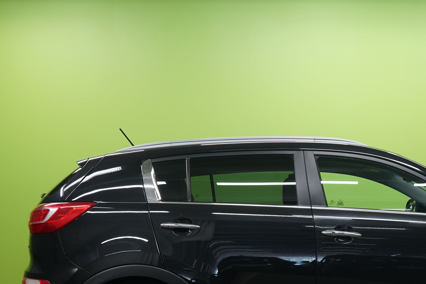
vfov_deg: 18.9
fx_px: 840
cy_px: 246
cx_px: 337
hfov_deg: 27.9
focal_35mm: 71
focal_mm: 40
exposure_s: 1/25
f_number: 7.1
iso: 1250
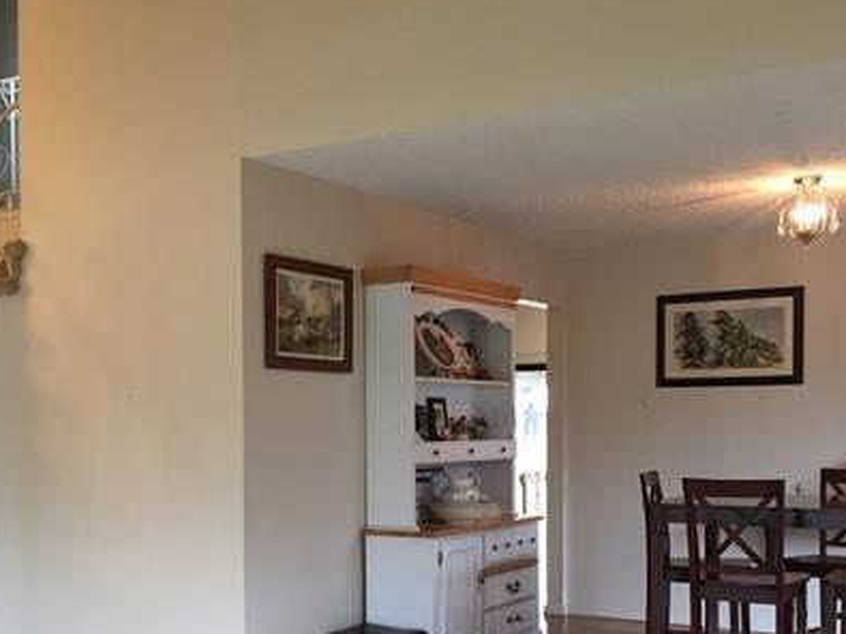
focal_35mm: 47
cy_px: 452
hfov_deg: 40.3
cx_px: 347
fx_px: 1148
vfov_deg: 30.5
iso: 100
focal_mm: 4.15
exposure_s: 1/30
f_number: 2.2
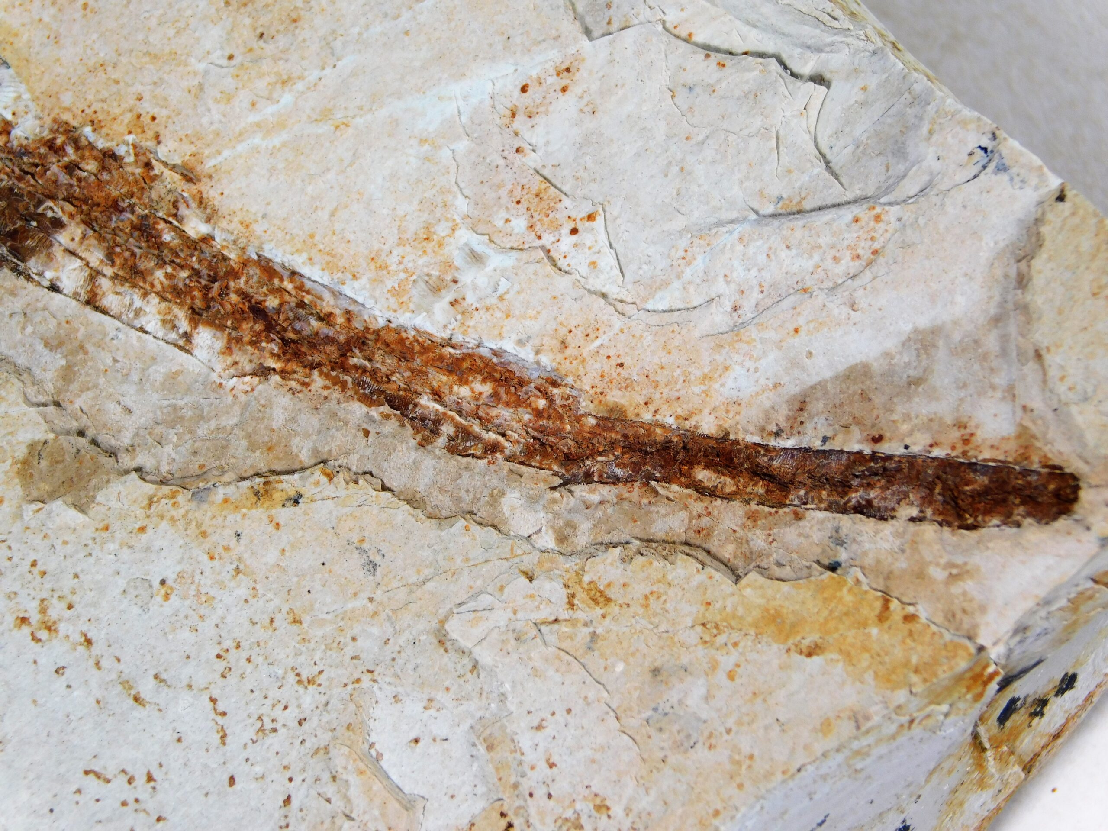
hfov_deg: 6.7
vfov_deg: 5.1
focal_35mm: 294
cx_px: 554
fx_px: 9410
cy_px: 416
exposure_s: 1/125
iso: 125
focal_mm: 52.2
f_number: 5.7
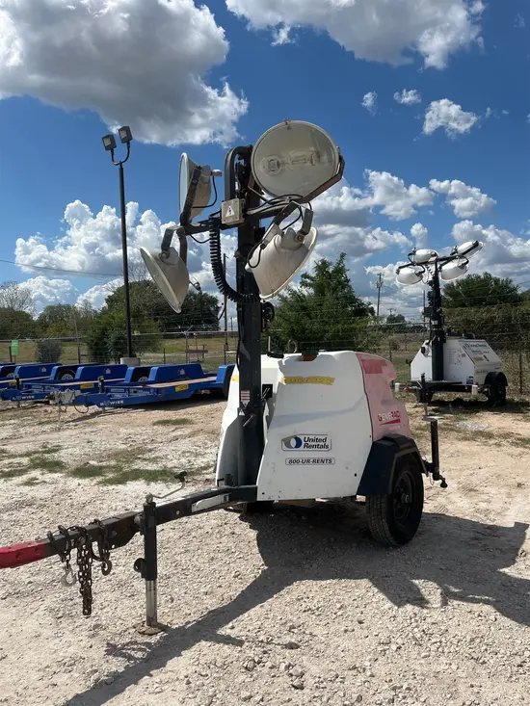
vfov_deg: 67.3
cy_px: 353
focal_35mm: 26
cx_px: 265
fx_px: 531
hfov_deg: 53.1
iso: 50
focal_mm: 5.1
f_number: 1.6
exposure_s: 1/6494
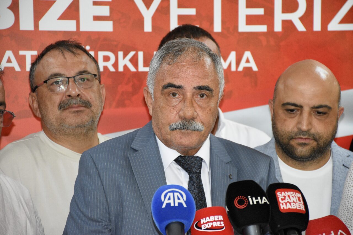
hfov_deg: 12.2
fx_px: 1647
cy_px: 118
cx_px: 176
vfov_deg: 8.2
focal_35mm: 168
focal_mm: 112
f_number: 6.3
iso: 2500
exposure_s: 1/160
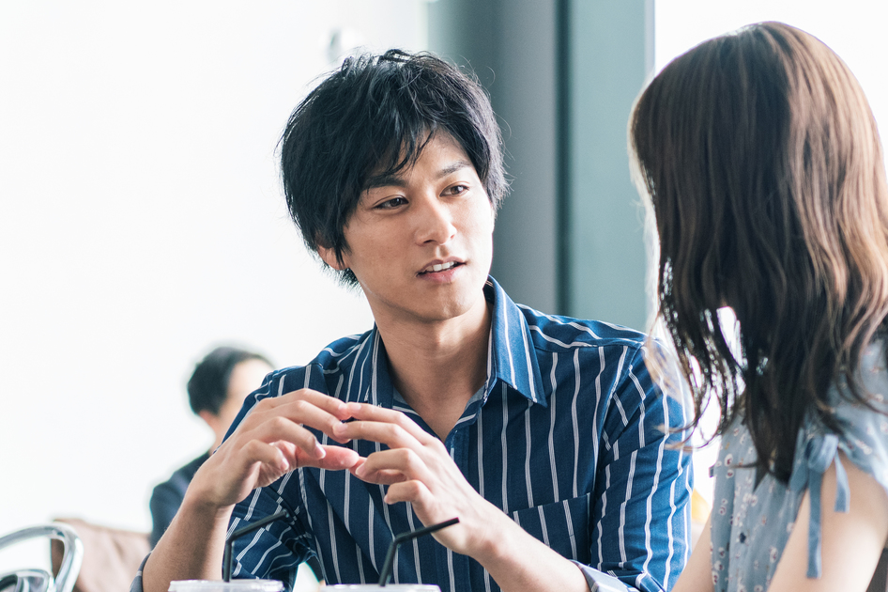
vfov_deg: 9.3
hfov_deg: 13.9
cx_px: 406
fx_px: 3649
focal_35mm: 148
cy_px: 226
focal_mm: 70
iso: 800
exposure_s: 1/200
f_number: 2.8
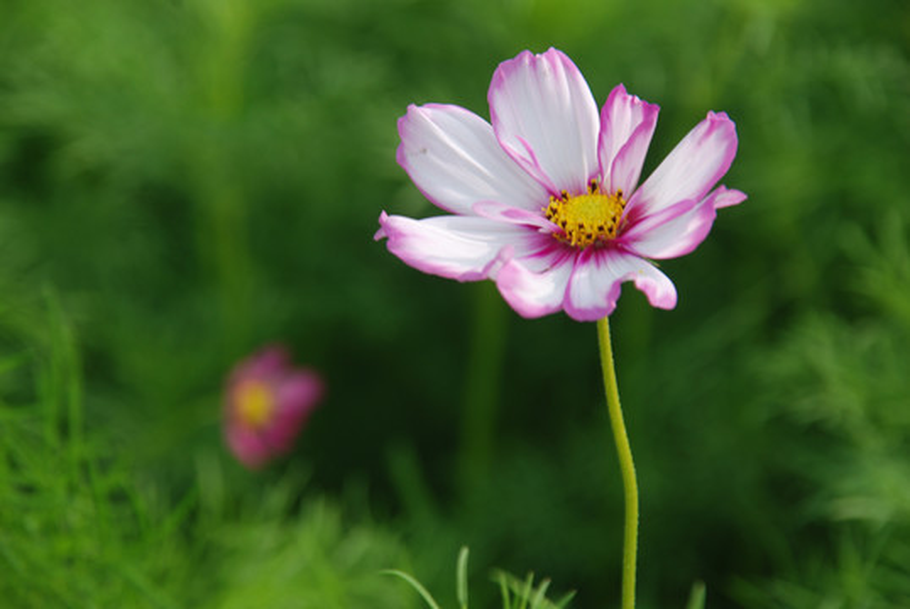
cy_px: 304
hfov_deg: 6.9
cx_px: 455
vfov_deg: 4.6
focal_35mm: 300
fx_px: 7591
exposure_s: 1/125
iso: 100
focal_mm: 200
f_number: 9
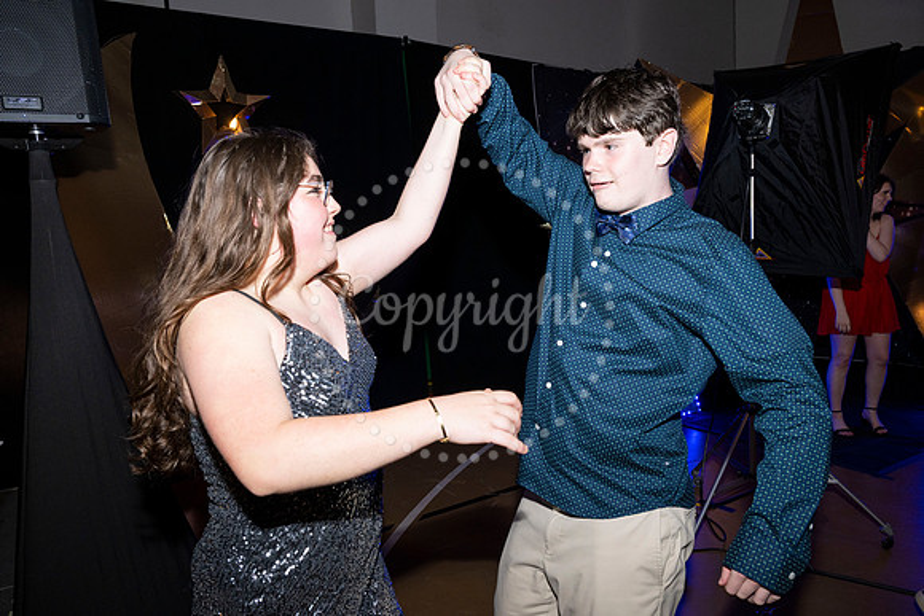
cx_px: 462
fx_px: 616
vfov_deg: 53.2
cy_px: 308
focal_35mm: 24
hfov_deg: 73.7
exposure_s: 1/160
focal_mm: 24
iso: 1000
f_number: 5.6
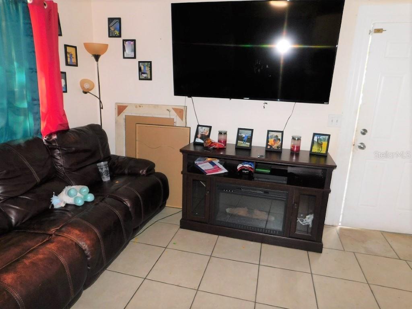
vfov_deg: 58.9
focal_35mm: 23
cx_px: 206
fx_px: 274
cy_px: 154
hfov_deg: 73.9
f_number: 3
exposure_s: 1/30
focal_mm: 4
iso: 200
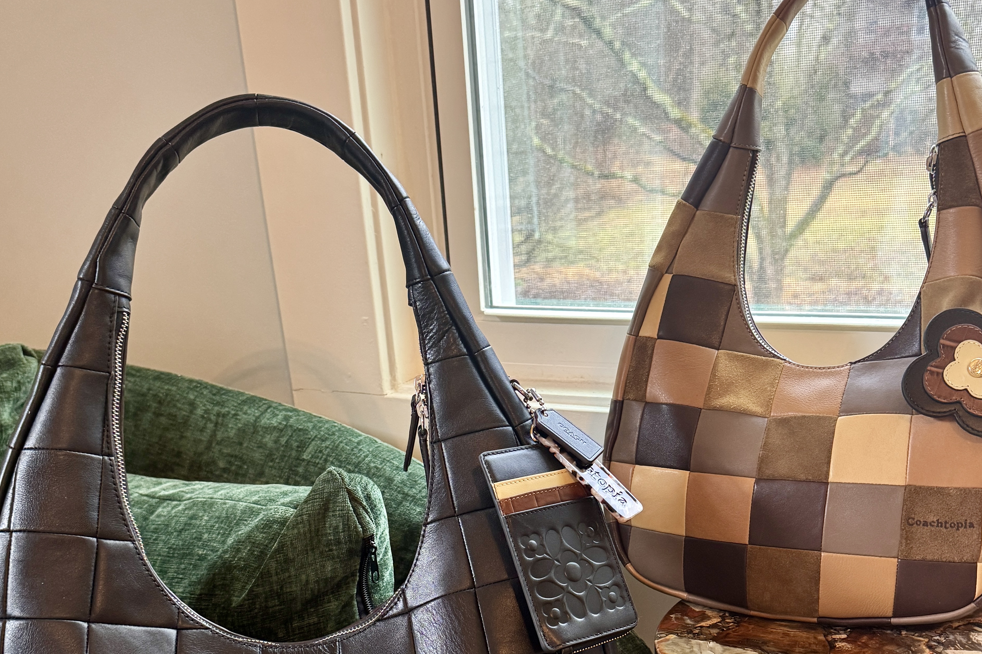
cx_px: 518
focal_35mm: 38
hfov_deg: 50.7
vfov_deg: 33.5
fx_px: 1036
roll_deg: +2.2
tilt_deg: -23.3
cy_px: 567
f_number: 1.78
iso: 250
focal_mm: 6.76
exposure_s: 1/60
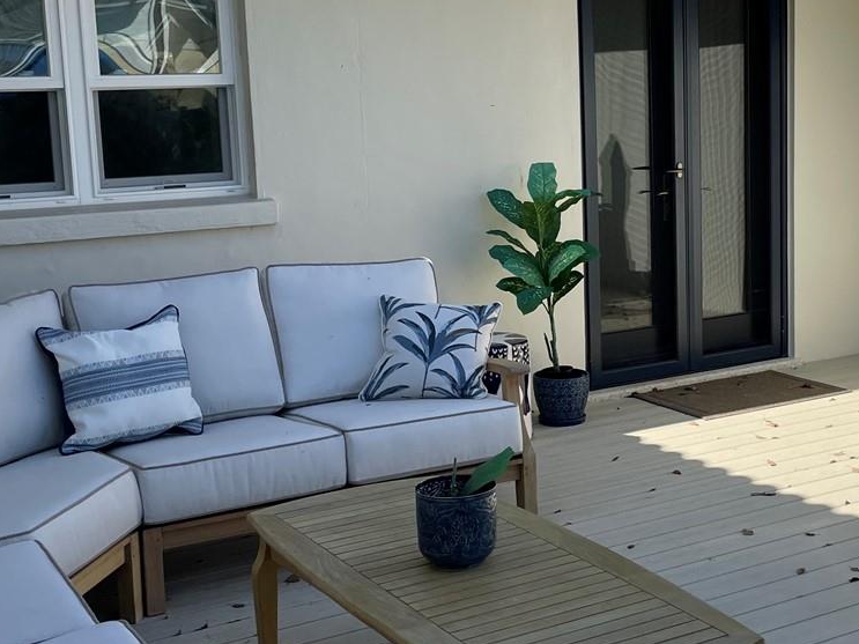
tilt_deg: -8.1
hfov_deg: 33.8
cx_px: 627
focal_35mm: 56
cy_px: 277
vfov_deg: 26.1
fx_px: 1389
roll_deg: +1.2
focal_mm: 4.2
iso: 32
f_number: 1.6
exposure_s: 1/3125
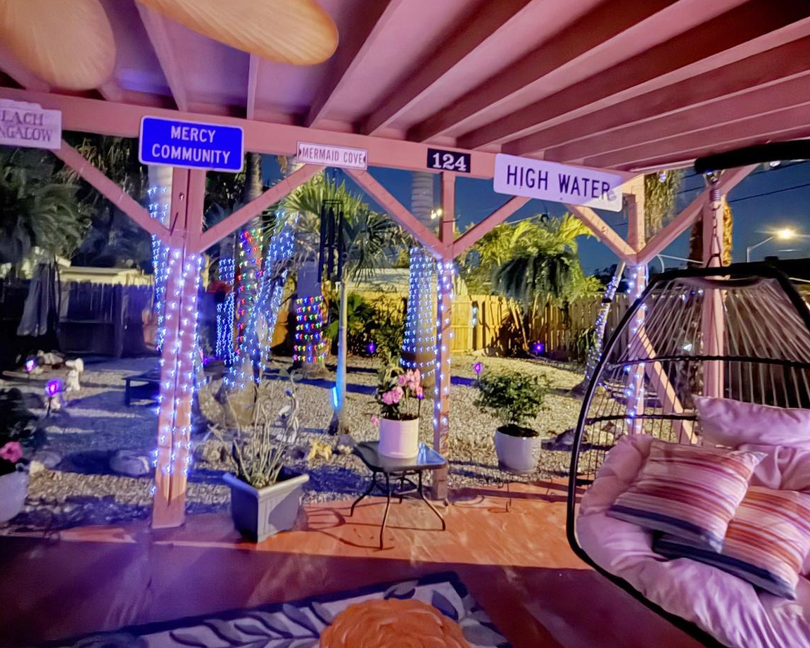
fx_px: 456
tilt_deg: +3.4
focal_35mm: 19
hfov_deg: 83.1
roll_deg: -2.6
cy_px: 274
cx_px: 374
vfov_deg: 70.4
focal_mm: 2.22
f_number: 2.2
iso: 2000
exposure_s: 1/4
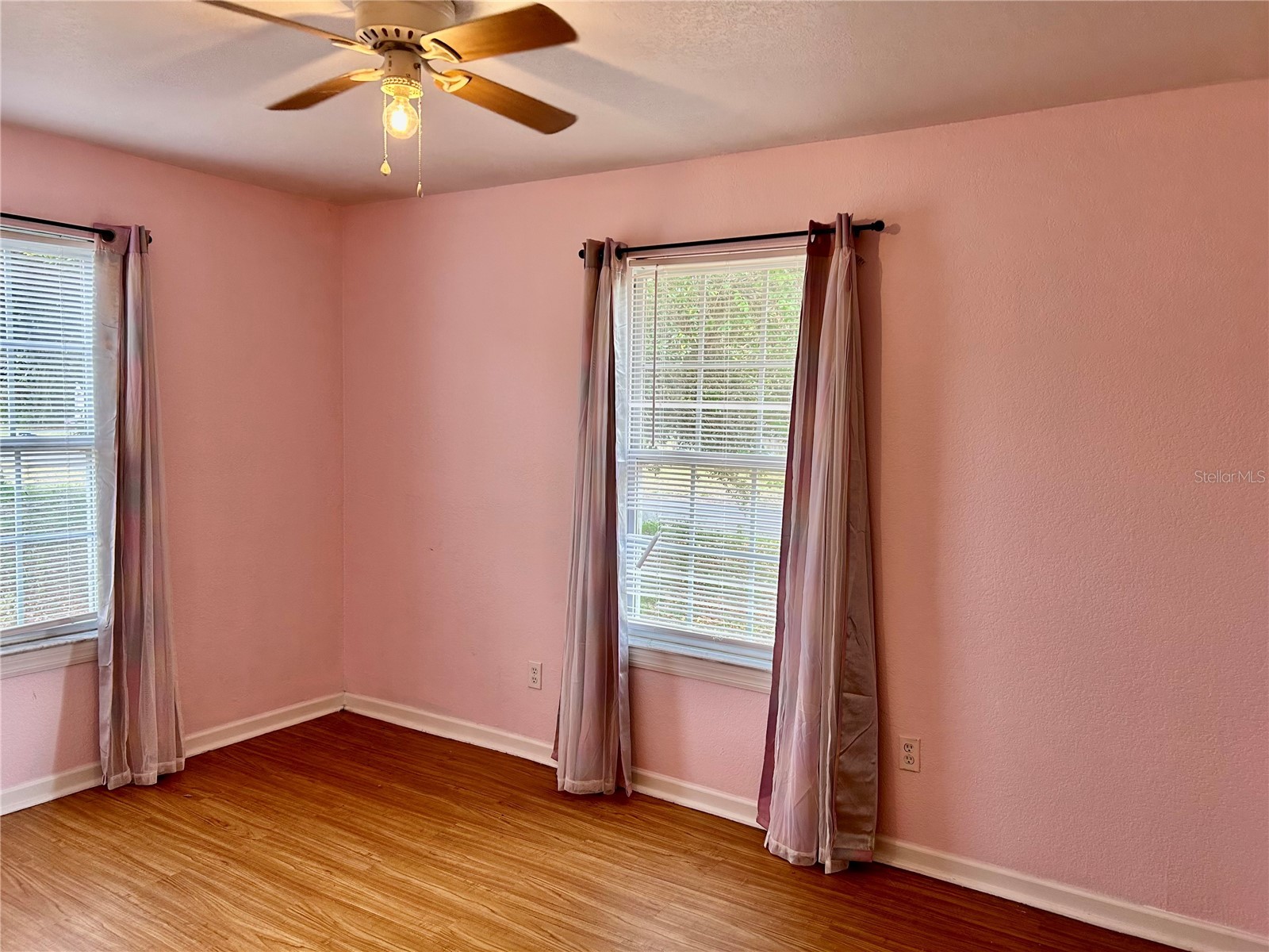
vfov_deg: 53.1
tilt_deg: -4.5
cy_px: 476
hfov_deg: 67.3
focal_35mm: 26
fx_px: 953
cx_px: 634
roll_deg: -1.0
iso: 100
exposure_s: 1/120
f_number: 1.5
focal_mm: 5.7
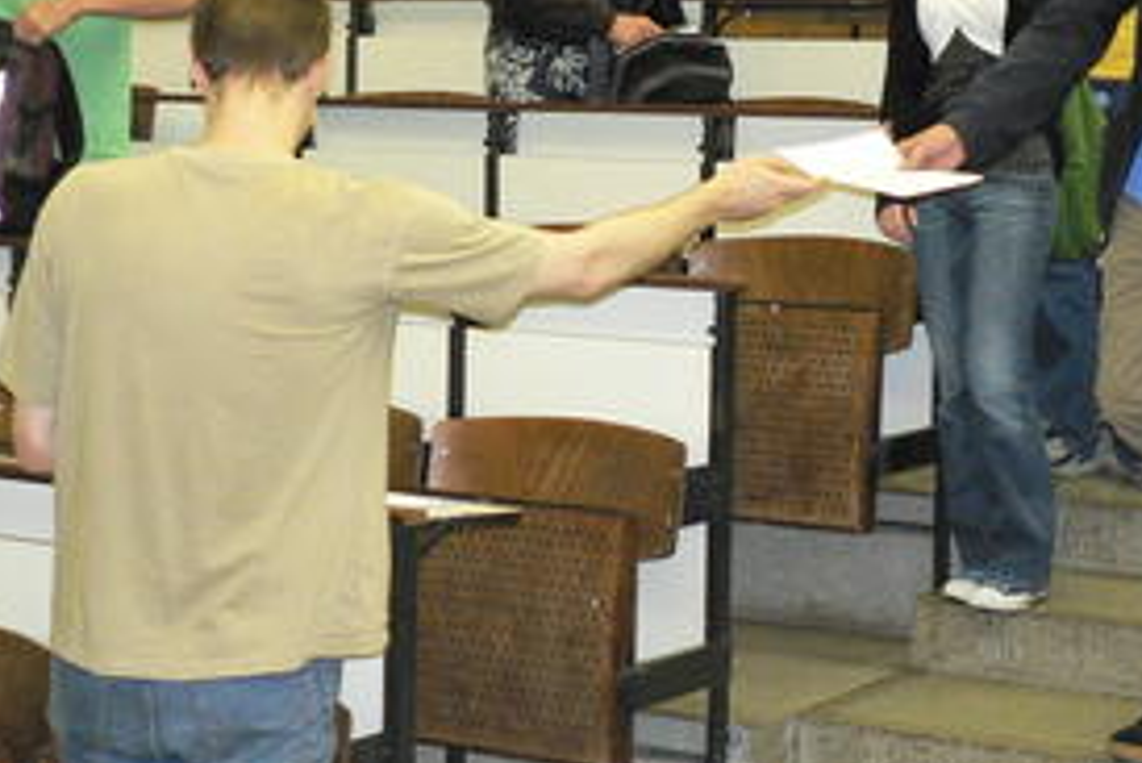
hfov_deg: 24.2
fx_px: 2602
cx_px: 967
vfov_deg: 16.6
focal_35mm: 82
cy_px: 163
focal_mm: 6
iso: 400
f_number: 2.8
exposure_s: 1/60
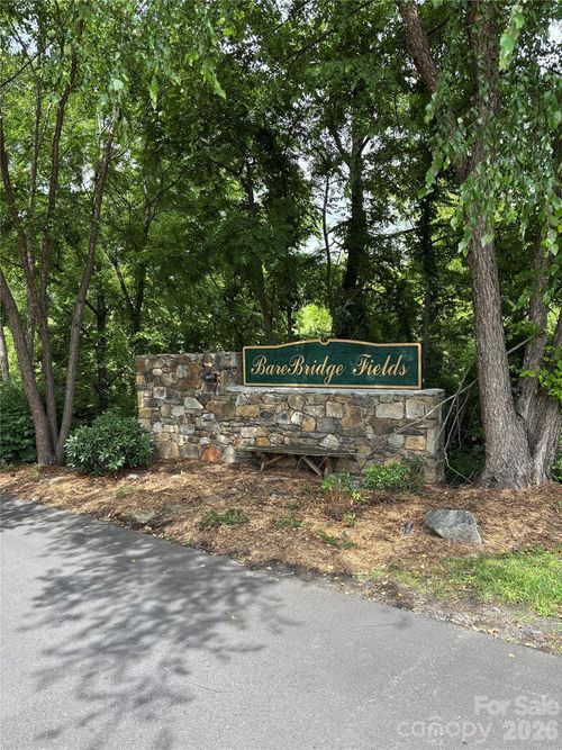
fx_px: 563
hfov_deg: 53.0
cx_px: 281
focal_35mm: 26
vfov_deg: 67.3
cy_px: 375
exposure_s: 1/550
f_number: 1.6
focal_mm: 5.96
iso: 50
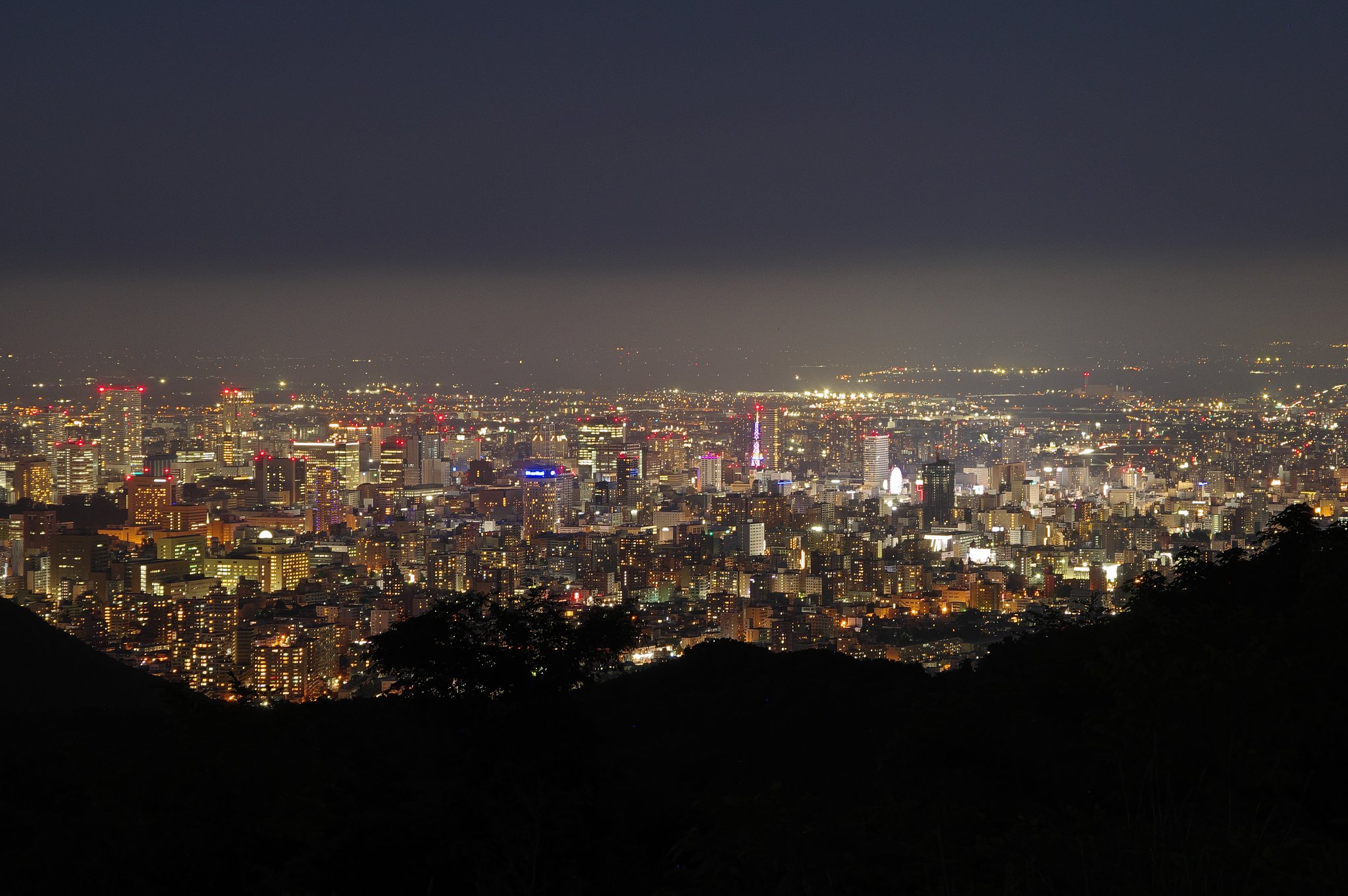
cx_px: 674
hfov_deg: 25.5
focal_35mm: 80
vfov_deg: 17.1
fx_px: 2974
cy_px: 448
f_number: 11
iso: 200
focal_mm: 53
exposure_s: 10
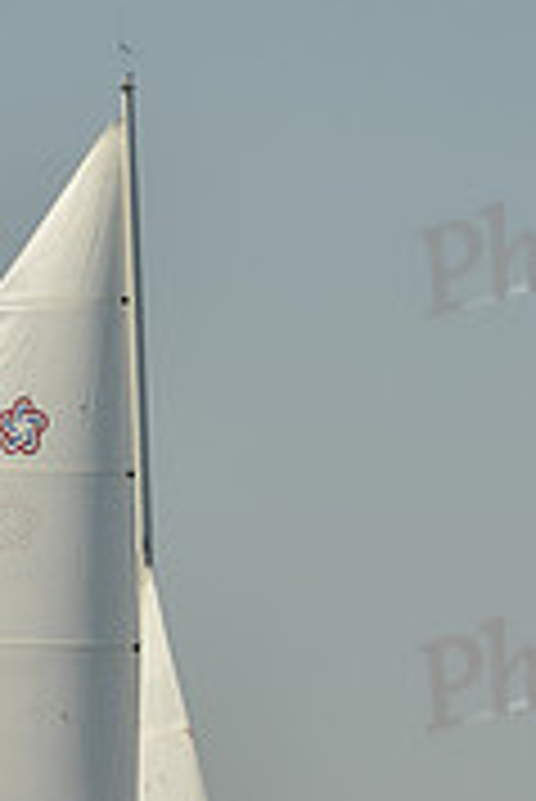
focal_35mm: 652
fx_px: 14532
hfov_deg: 2.1
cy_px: 914
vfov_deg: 3.2
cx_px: 187
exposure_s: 1/1000
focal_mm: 200
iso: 200
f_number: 6.3
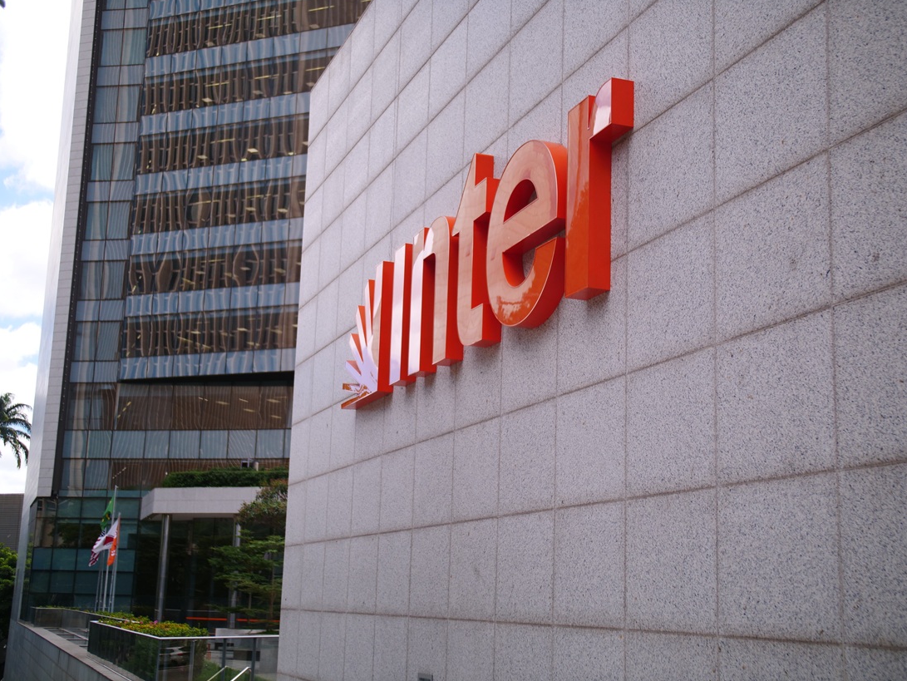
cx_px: 448
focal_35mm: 51
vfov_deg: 28.6
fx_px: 1337
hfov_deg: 37.5
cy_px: 337
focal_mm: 25
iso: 200
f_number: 1.3
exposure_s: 1/4000
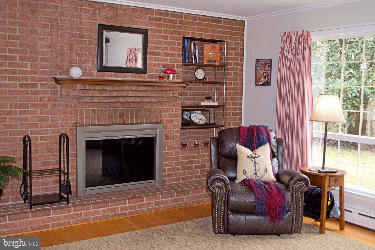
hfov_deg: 49.6
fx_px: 406
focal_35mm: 39
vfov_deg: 34.2
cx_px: 188
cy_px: 125
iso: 360
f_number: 4.2
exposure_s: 1/60
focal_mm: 26
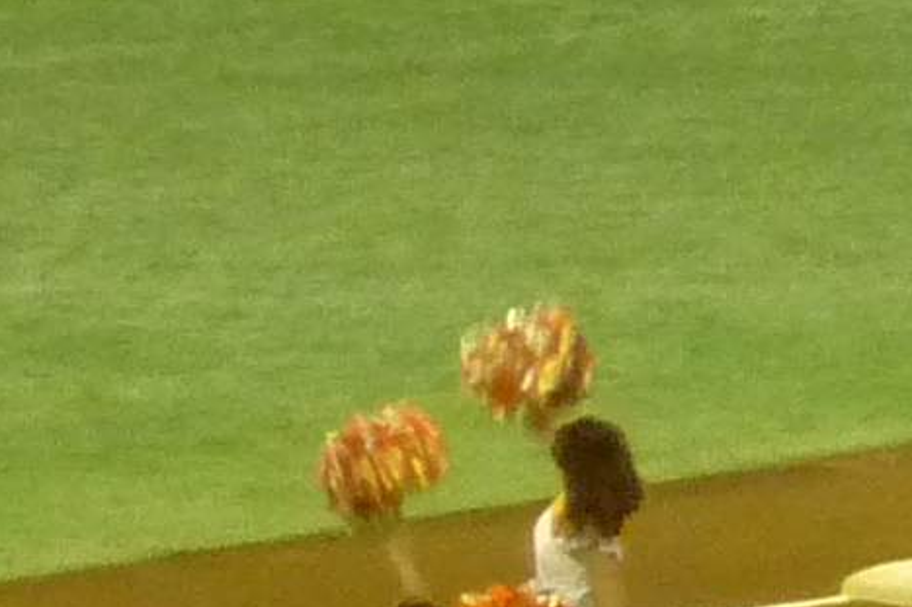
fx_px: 37427
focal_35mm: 1478
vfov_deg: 0.9
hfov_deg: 1.4
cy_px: 1632
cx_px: -1664
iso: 400
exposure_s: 1/60
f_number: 4.5
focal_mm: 29.9
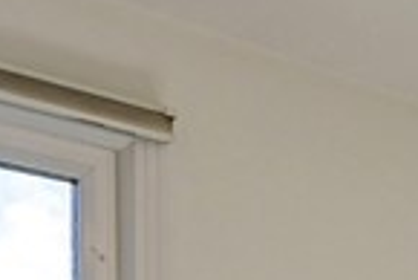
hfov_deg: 17.4
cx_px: 633
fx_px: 1220
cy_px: 619
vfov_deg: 11.4
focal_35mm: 105
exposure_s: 1/125
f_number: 8
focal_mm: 14
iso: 400
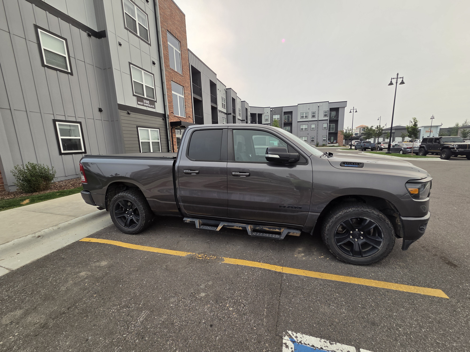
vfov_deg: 89.9
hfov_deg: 106.2
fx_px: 177
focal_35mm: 13
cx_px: 235
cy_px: 176
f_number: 2.2
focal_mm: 2.2
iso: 50
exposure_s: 1/493
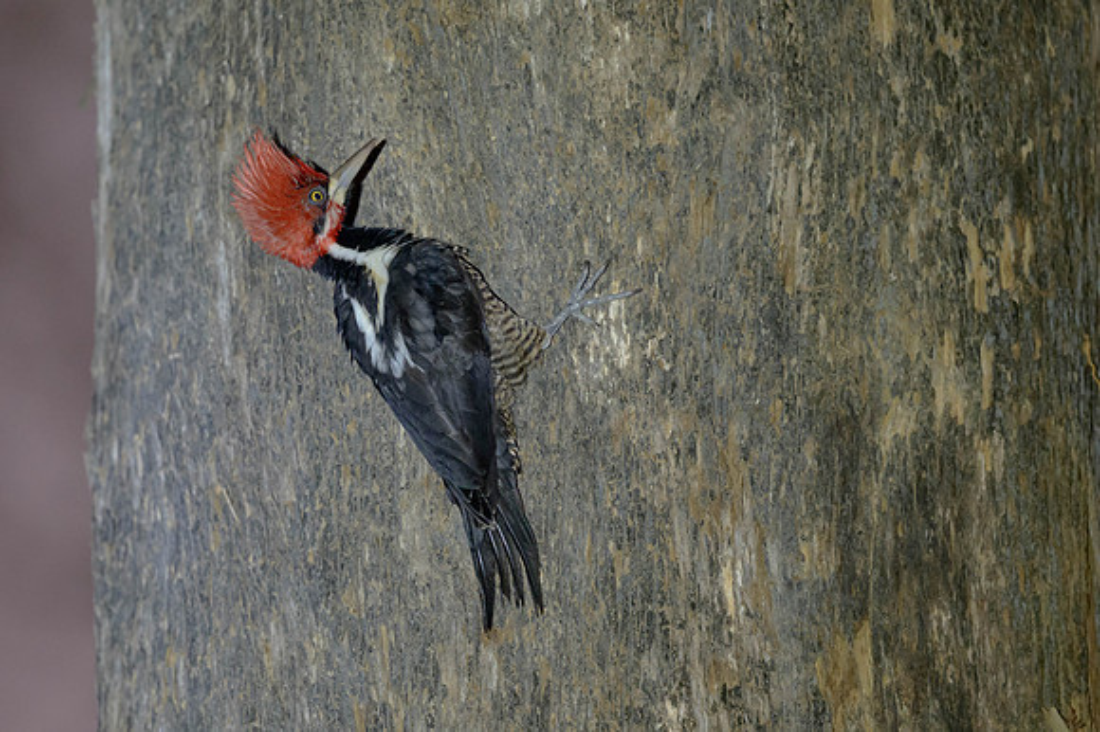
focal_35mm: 713
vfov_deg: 1.9
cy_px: 303
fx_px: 21765
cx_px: 466
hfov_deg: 2.9
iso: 2200
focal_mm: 400
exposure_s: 1/125
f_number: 2.8
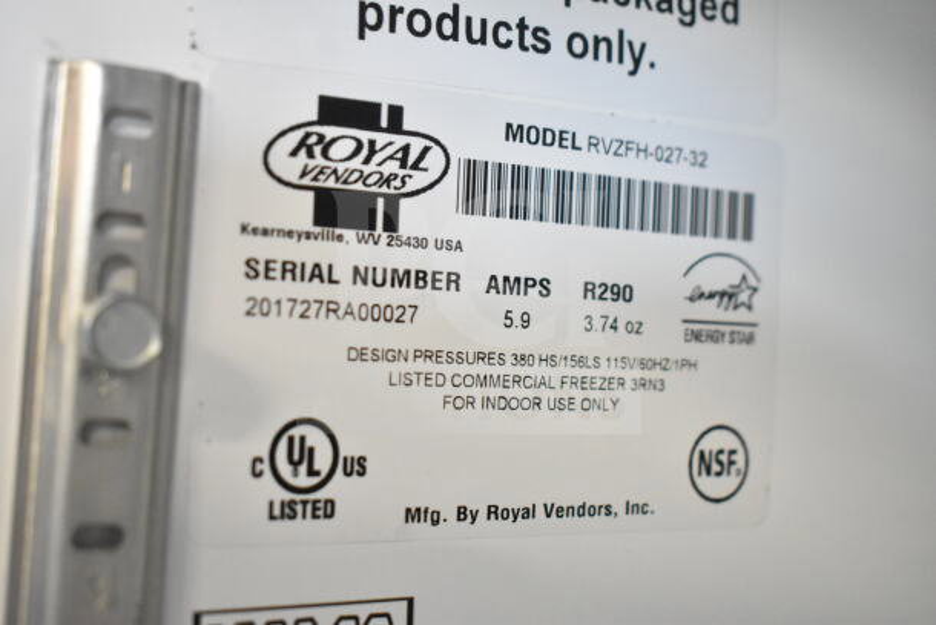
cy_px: 312
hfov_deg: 35.0
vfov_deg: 23.8
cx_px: 468
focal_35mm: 57
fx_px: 1482
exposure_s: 1/60
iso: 7200
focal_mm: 38
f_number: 4.8
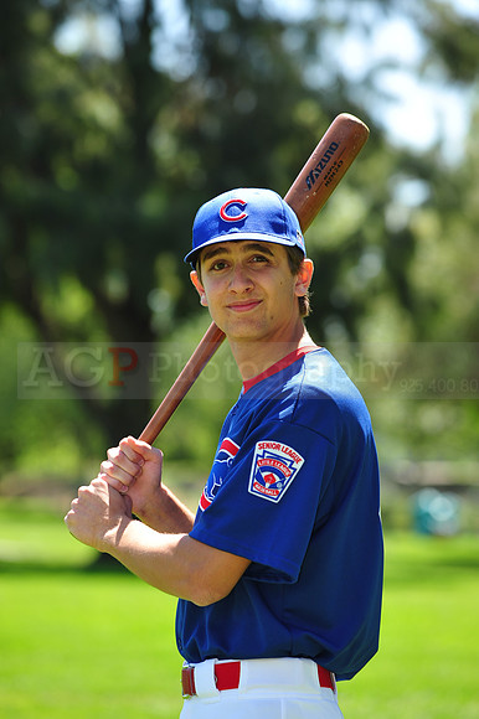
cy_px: 360
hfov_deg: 7.8
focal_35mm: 175
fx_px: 3497
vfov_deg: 11.8
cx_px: 240
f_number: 5.6
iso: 200
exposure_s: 1/320
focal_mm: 175
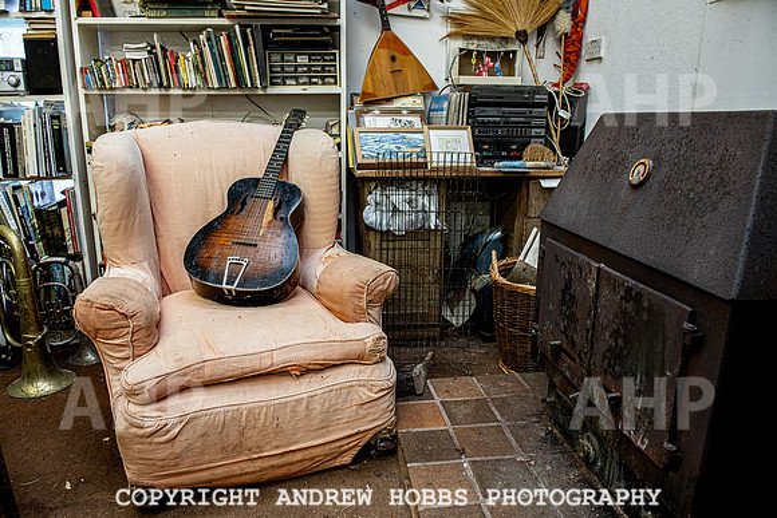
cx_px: 383
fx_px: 529
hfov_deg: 72.6
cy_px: 263
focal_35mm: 24
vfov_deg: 52.2
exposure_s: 1/3
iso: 64
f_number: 5.6
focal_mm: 24
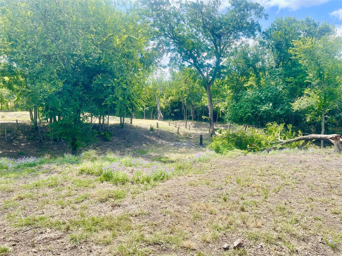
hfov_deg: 69.4
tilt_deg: -3.2
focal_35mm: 25
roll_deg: +0.3
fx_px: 247
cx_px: 171
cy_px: 128
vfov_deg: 54.9
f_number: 1.6
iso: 32
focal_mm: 5.1
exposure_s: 1/1188
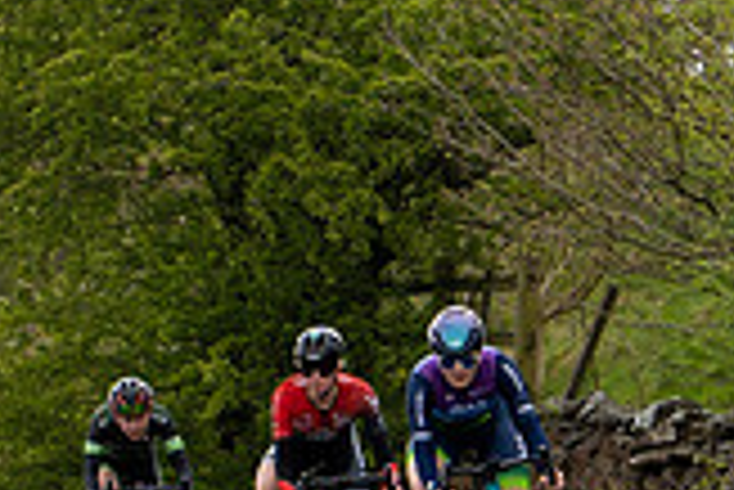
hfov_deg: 4.4
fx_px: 9550
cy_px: 596
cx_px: 423
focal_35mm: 468
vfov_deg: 2.9
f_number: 3.5
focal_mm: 70
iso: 200
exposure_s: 1/640
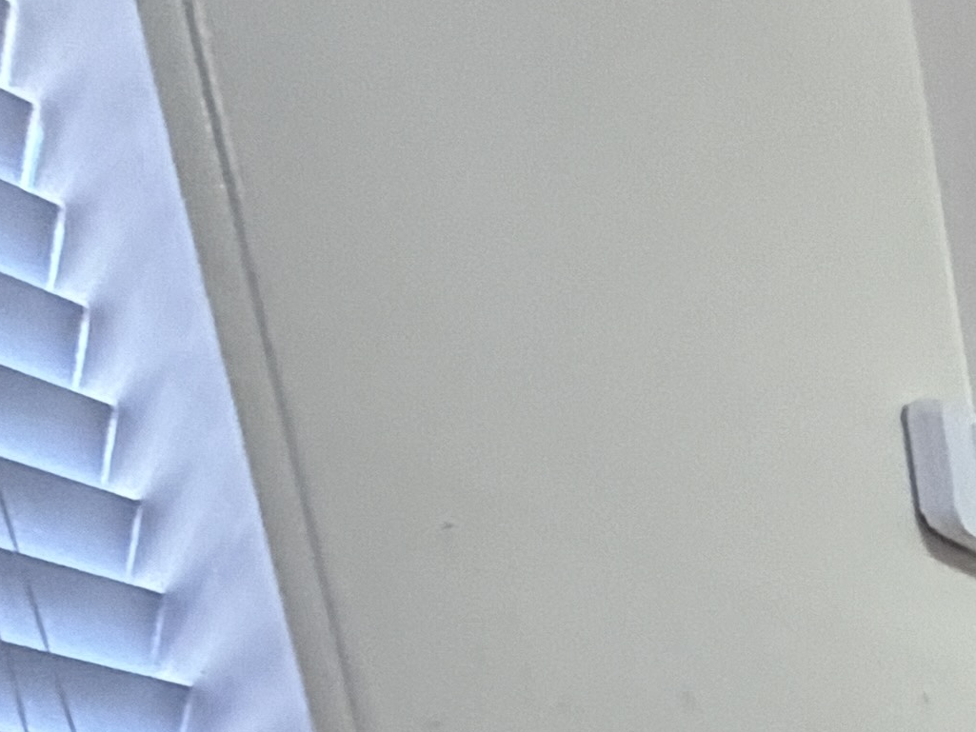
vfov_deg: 13.1
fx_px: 2199
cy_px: 1847
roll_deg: +0.0
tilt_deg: -16.5
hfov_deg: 14.9
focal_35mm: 78
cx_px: 2348
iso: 320
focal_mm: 2.22
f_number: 2.2
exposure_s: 1/60
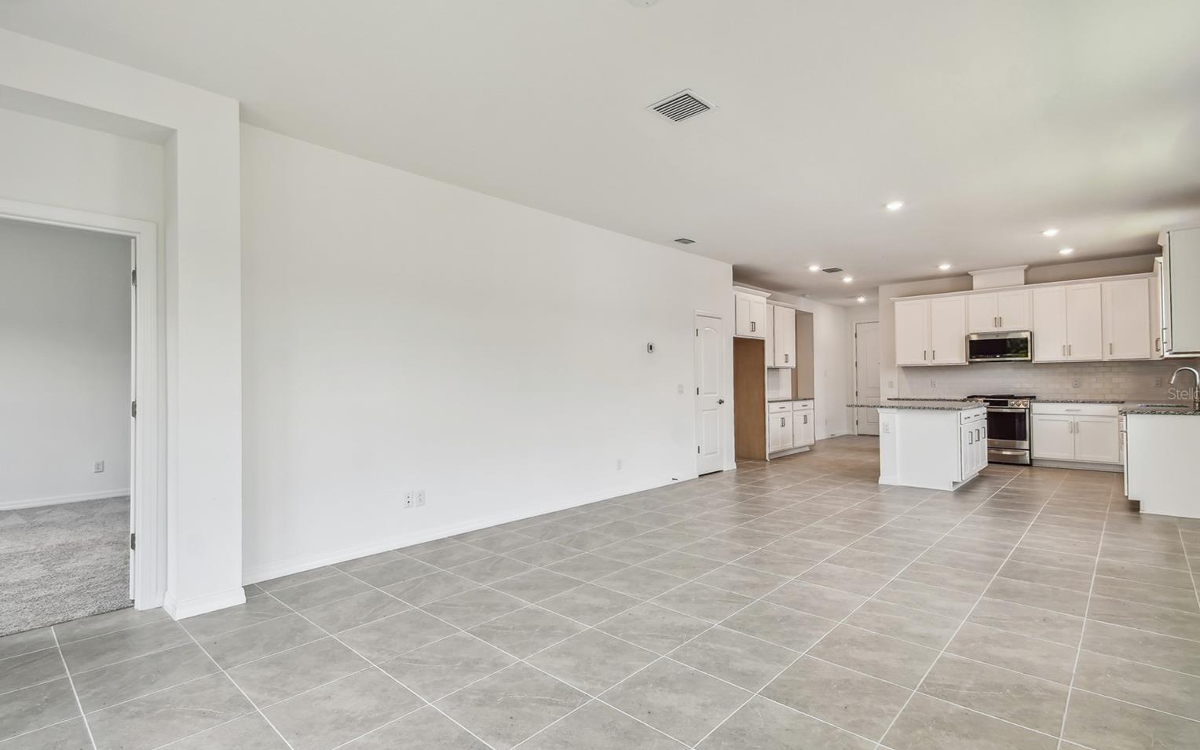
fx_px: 523
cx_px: 609
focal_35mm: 16
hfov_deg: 97.8
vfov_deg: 71.2
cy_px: 393
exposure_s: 1/40
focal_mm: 10
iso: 100
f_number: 7.1
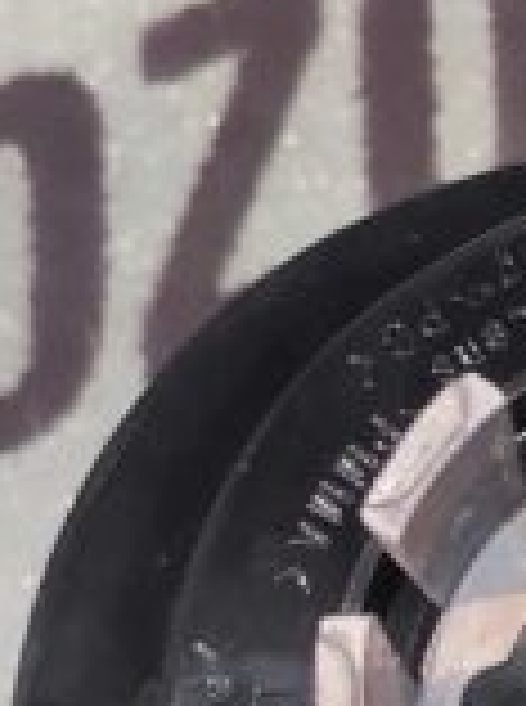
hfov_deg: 12.7
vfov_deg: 17.7
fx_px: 2258
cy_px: 229
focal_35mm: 111
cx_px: 769
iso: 132
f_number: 1.79
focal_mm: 4.74
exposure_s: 1/33
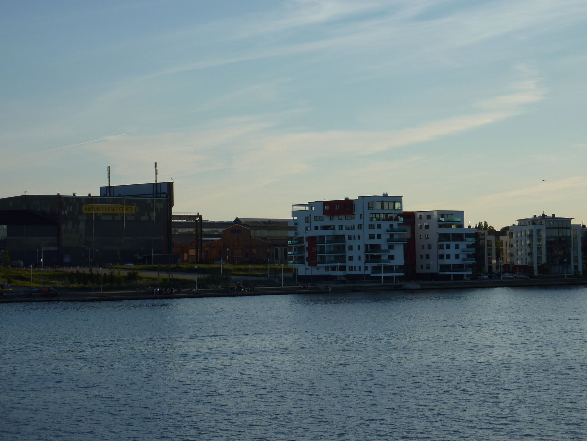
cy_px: 220
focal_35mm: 96
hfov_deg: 20.4
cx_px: 294
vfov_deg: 15.4
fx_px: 1628
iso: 80
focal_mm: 15.8
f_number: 5.6
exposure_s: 1/500
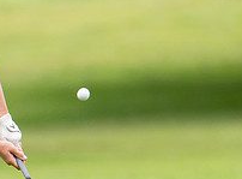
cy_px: 176
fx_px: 15067
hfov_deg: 0.9
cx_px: -64
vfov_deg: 0.7
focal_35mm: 2168
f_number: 4.5
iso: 640
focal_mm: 400
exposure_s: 1/1600
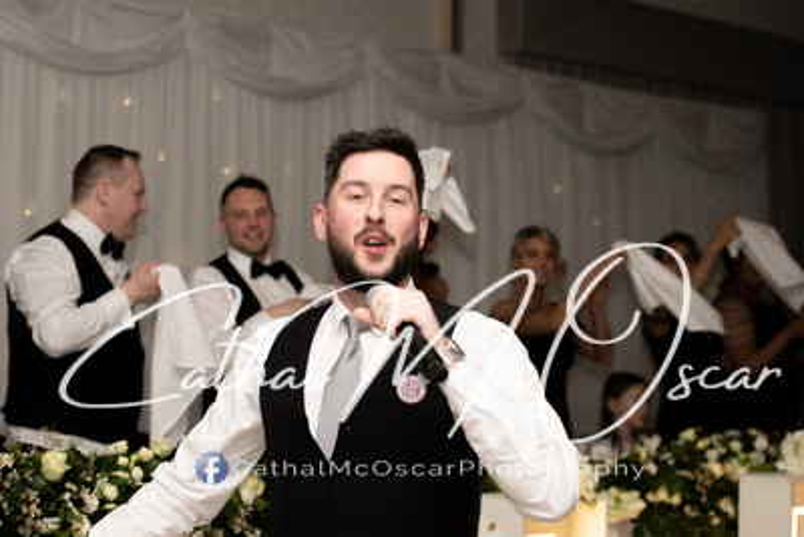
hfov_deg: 18.2
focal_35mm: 113
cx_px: 373
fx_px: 2513
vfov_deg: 12.2
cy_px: 246
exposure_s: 1/160
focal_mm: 100
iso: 250
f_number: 2.8
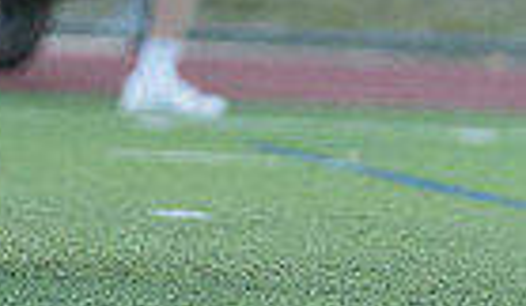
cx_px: -687
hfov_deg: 1.6
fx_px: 18881
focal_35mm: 1342
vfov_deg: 0.9
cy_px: -365
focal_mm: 200
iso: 1000
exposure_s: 1/1250
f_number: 2.8
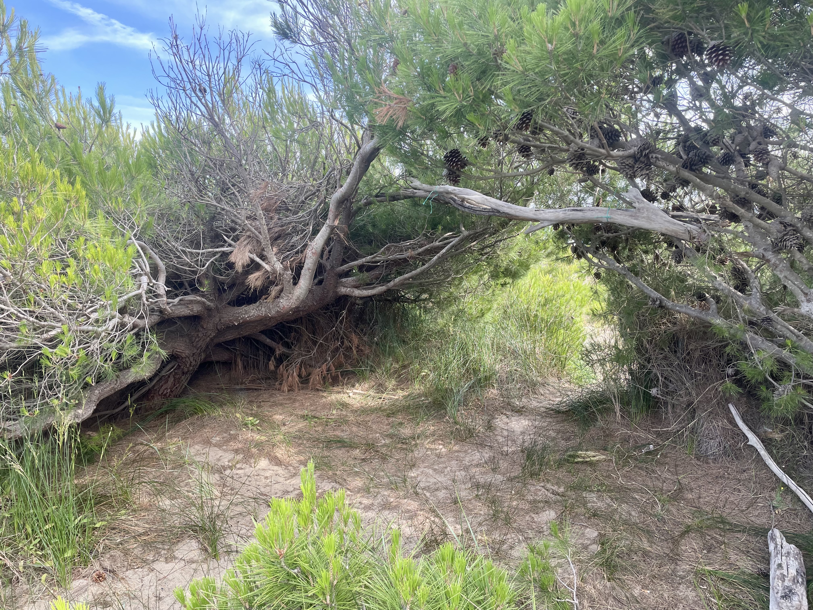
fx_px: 611
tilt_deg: -5.0
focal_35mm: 26
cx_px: 406
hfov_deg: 67.3
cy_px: 305
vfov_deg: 53.1
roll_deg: +1.8
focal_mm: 4.2
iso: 32
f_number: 1.6
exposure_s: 1/337
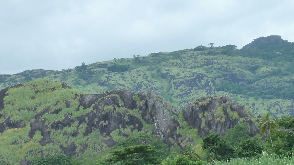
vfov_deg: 9.1
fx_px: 1029
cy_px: 148
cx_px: 75
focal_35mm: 132
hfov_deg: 16.2
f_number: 4.1
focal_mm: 11
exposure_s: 1/250
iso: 125
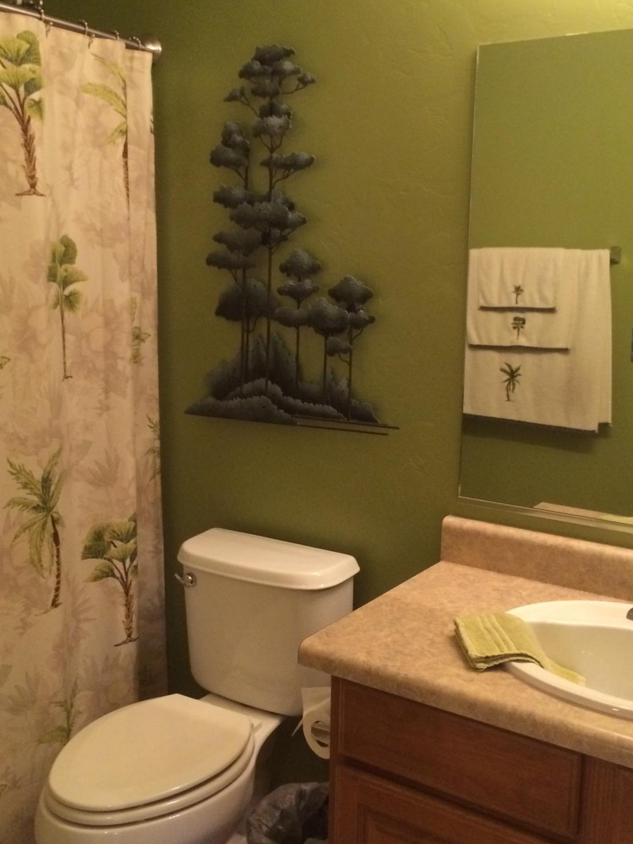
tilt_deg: -8.7
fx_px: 975
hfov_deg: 35.9
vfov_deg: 46.8
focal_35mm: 40
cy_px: 412
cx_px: 286
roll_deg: +0.9
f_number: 2.2
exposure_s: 1/30
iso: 320
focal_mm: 4.15
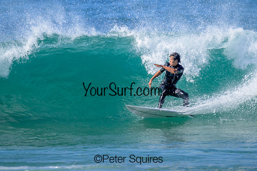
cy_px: 67
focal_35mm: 1090
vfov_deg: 1.3
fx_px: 7783
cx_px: 133
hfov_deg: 1.9
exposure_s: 1/2000
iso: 1250
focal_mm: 800
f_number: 11
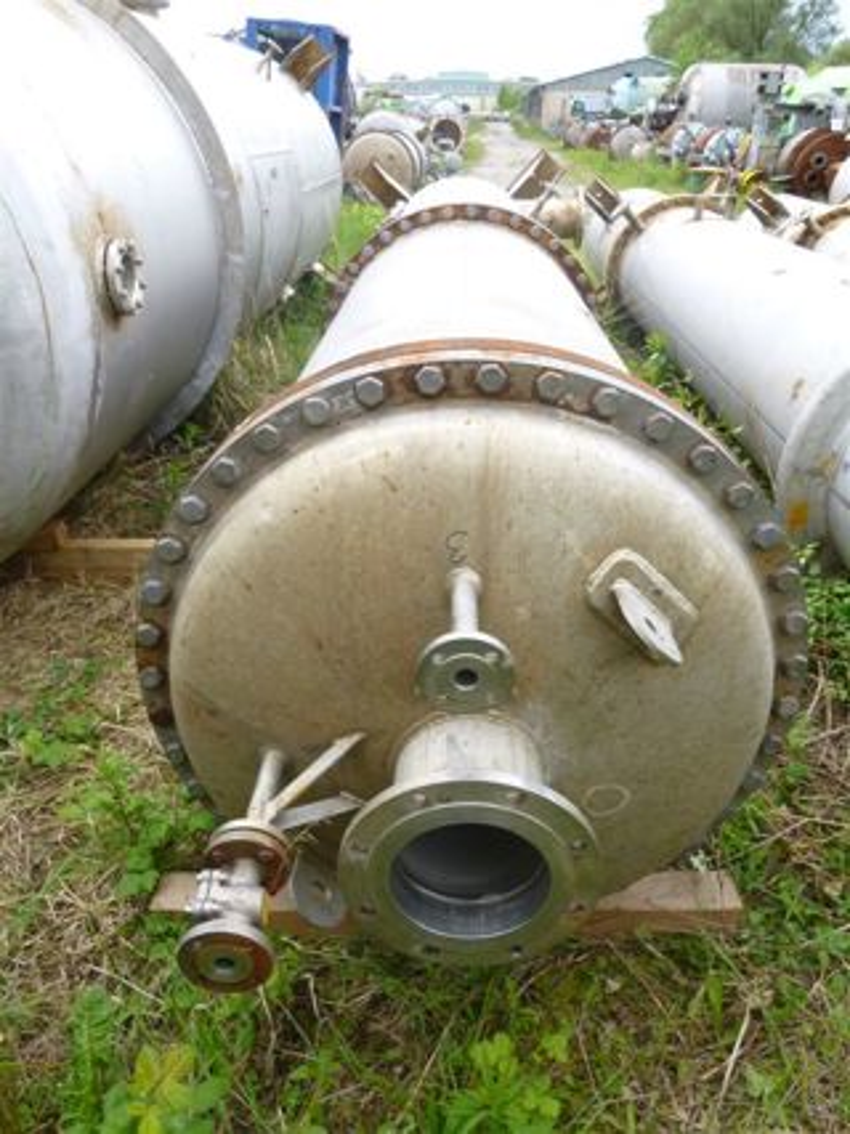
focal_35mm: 25
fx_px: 819
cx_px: 425
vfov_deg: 69.4
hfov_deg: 54.9
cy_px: 567
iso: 100
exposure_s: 1/200
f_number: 3.1
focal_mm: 4.5
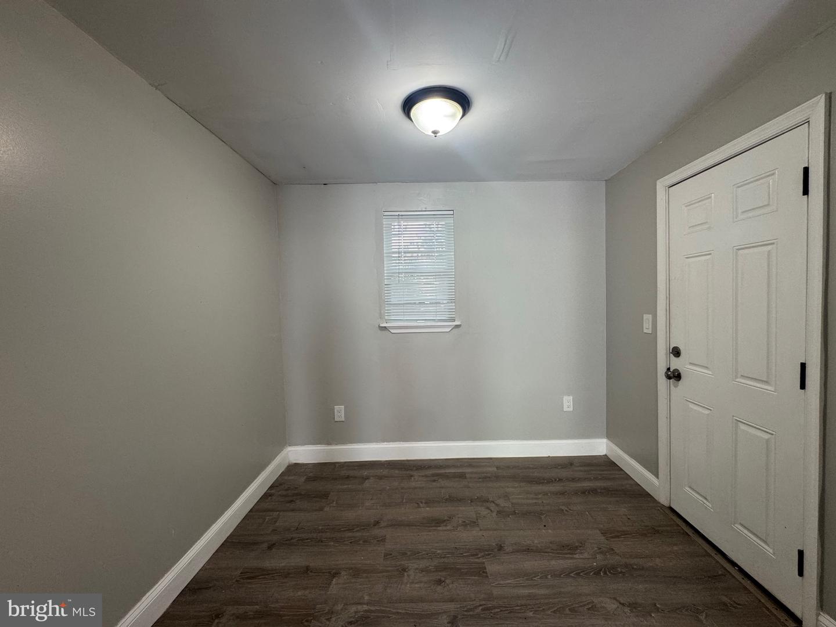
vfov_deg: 85.7
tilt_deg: -2.8
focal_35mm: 14
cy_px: 314
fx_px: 338
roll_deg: +1.1
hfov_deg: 102.1
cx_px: 418
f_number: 2.2
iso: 160
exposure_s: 1/60
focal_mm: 2.22
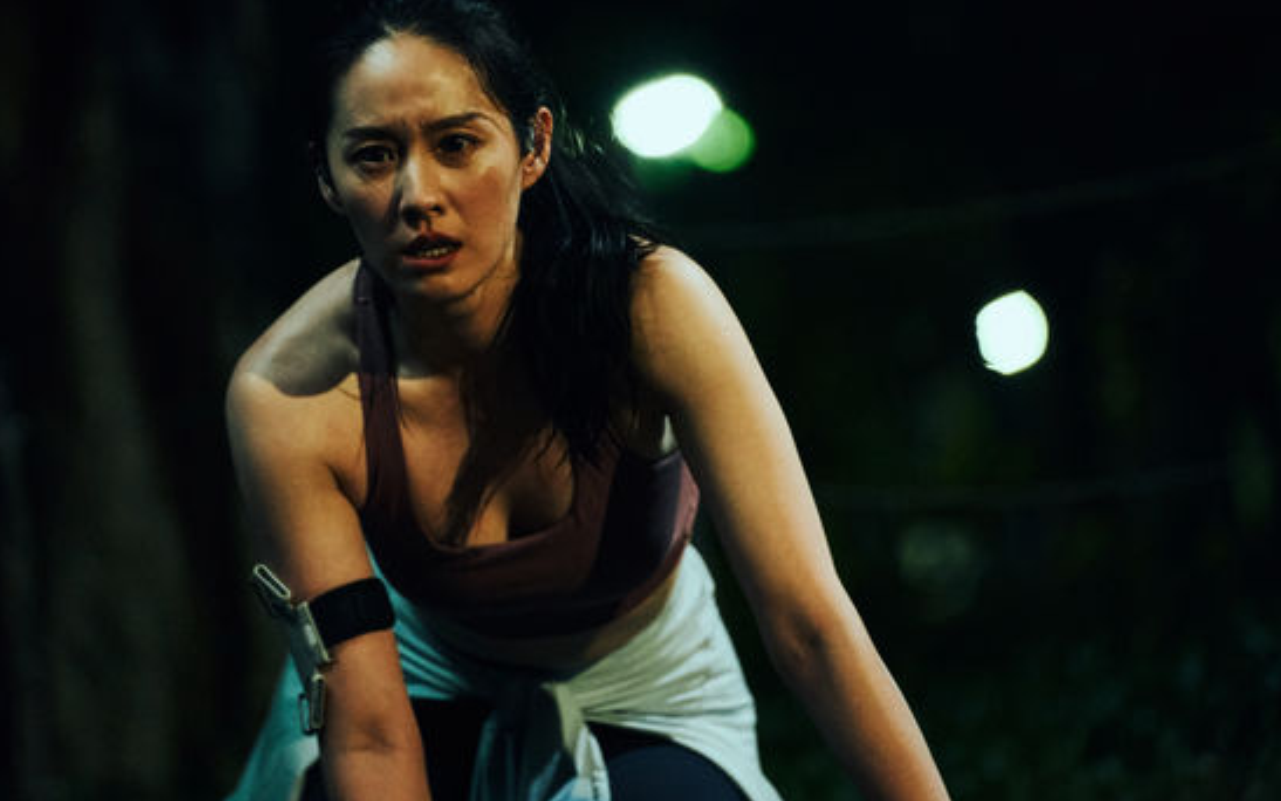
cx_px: 618
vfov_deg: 7.3
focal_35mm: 181
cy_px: 335
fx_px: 6320
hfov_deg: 11.6
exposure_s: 1/60
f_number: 2.8
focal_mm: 162
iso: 4000
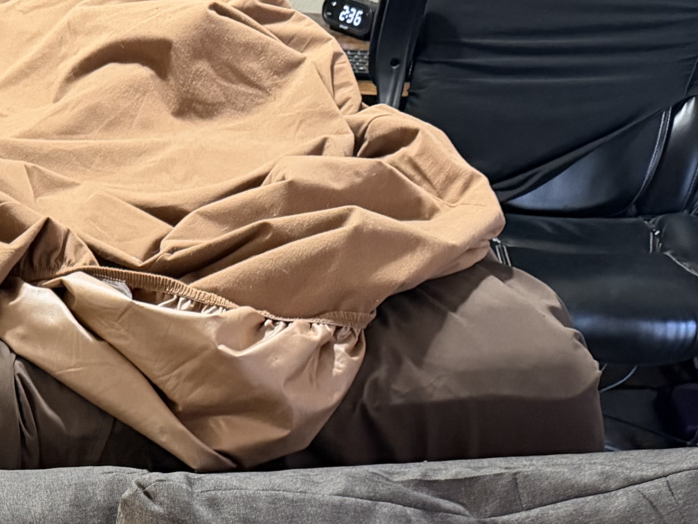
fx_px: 1532
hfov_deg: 24.4
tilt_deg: -39.7
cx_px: -14
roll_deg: -2.1
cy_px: 789
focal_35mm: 76
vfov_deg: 17.4
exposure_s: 1/30
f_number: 1.78
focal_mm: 6.76
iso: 800
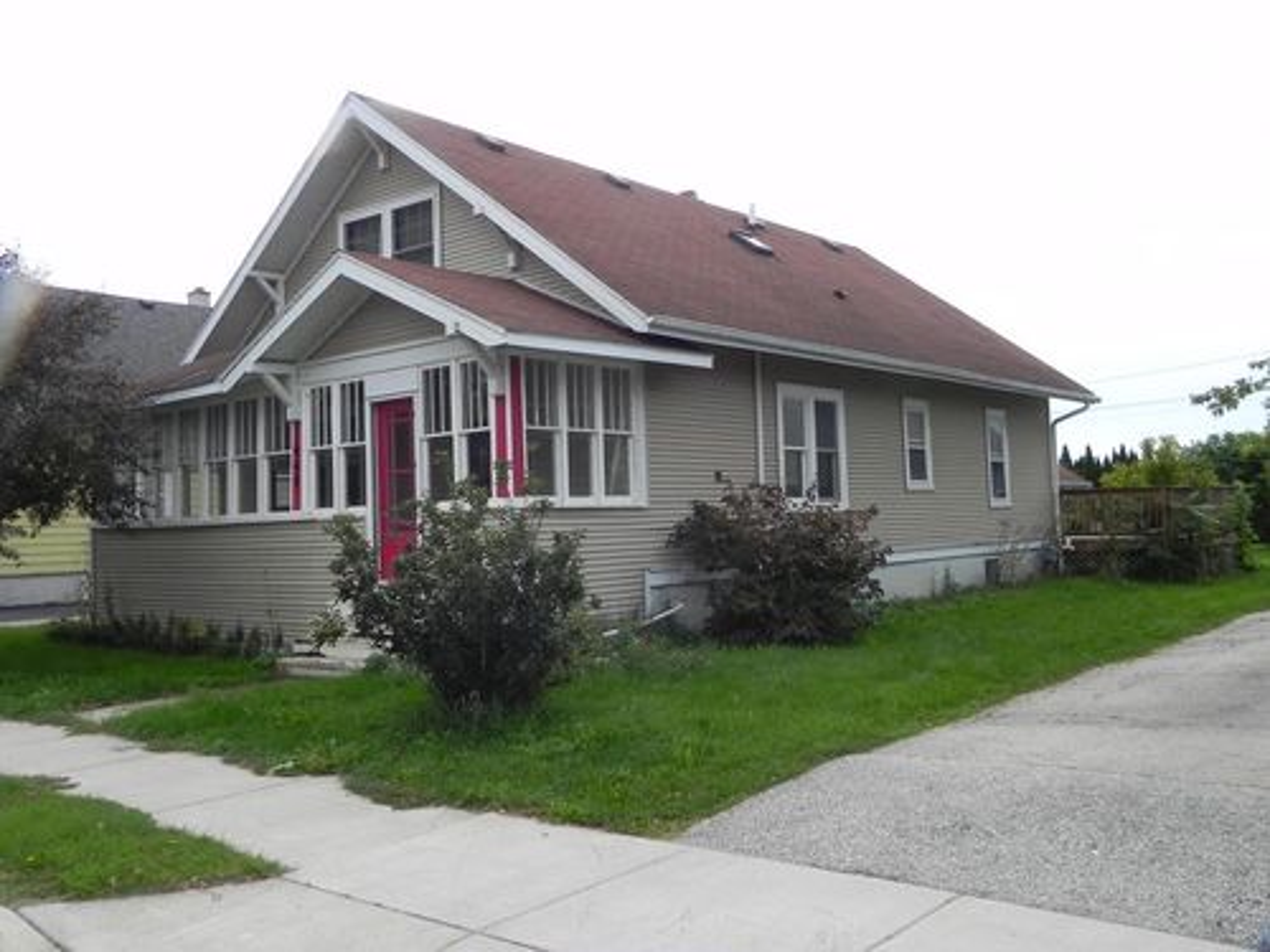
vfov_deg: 42.9
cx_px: 635
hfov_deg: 55.4
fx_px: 1211
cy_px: 476
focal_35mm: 33
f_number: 5.6
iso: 160
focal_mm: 5.9
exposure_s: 1/228
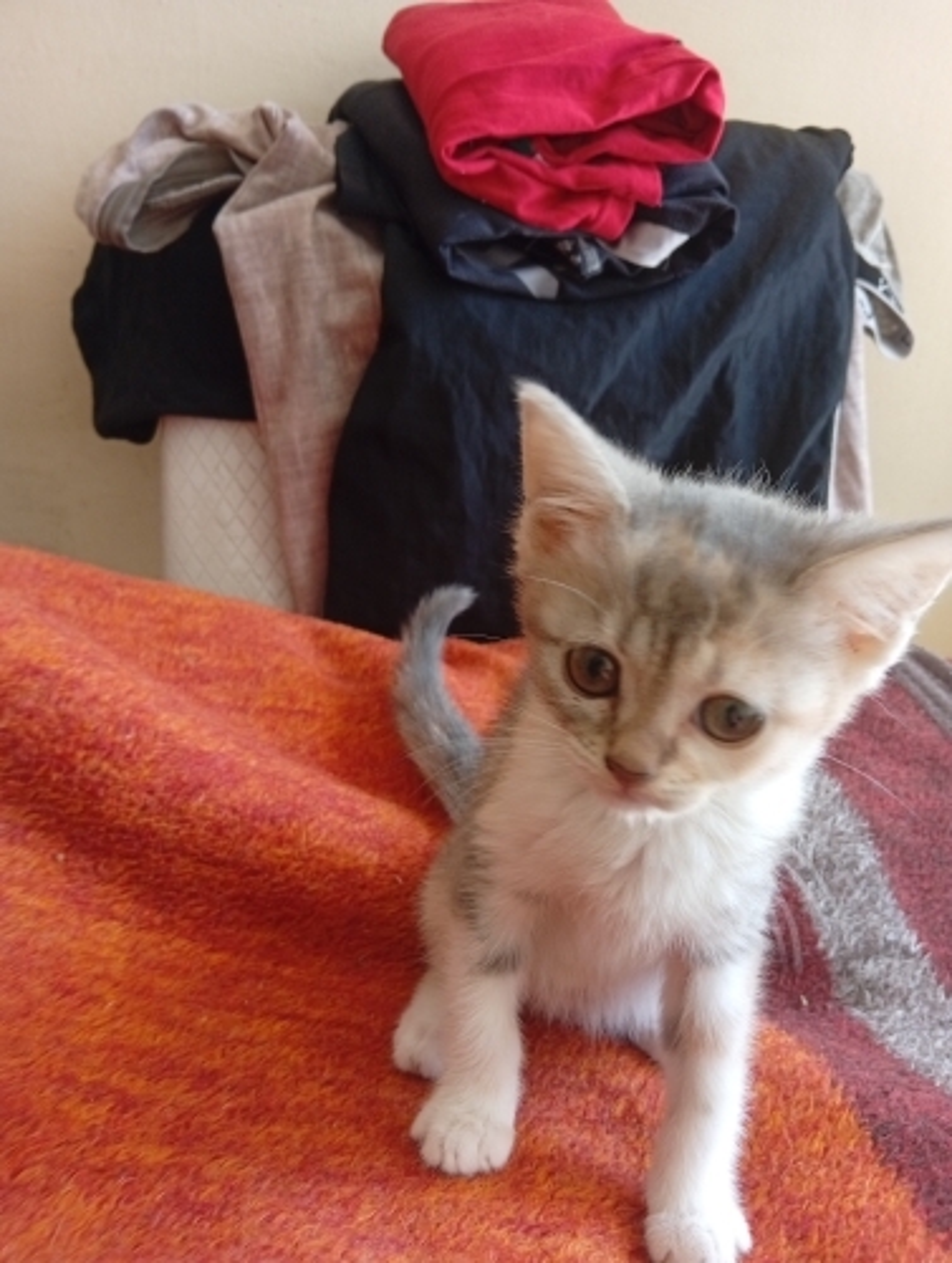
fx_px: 950
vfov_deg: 67.2
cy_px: 632
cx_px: 476
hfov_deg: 53.2
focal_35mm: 26
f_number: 1.8
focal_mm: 3.96
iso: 203
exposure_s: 1/50
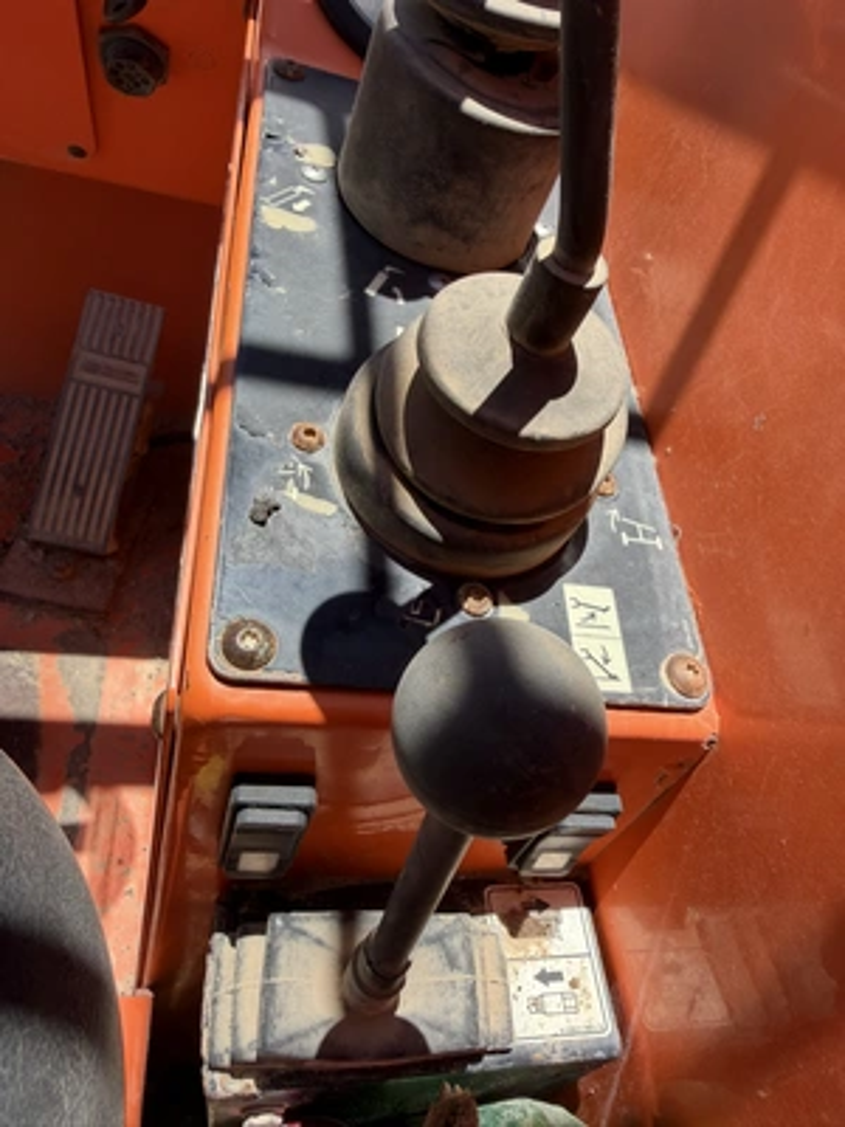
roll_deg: -20.5
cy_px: 564
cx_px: 422
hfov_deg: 56.8
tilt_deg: -42.4
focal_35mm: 24
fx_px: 781
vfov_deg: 71.6
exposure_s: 1/777
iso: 32
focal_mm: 2.22
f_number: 2.2
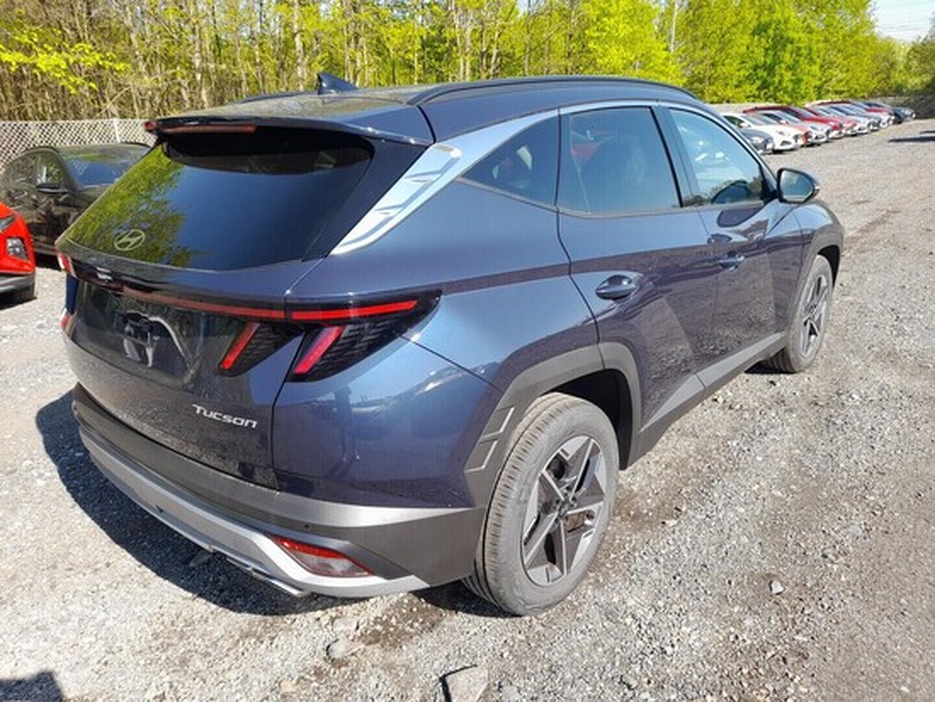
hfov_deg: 69.4
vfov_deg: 54.9
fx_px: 676
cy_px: 351
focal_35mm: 25
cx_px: 468
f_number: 2
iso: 20
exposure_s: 1/196
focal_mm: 4.6
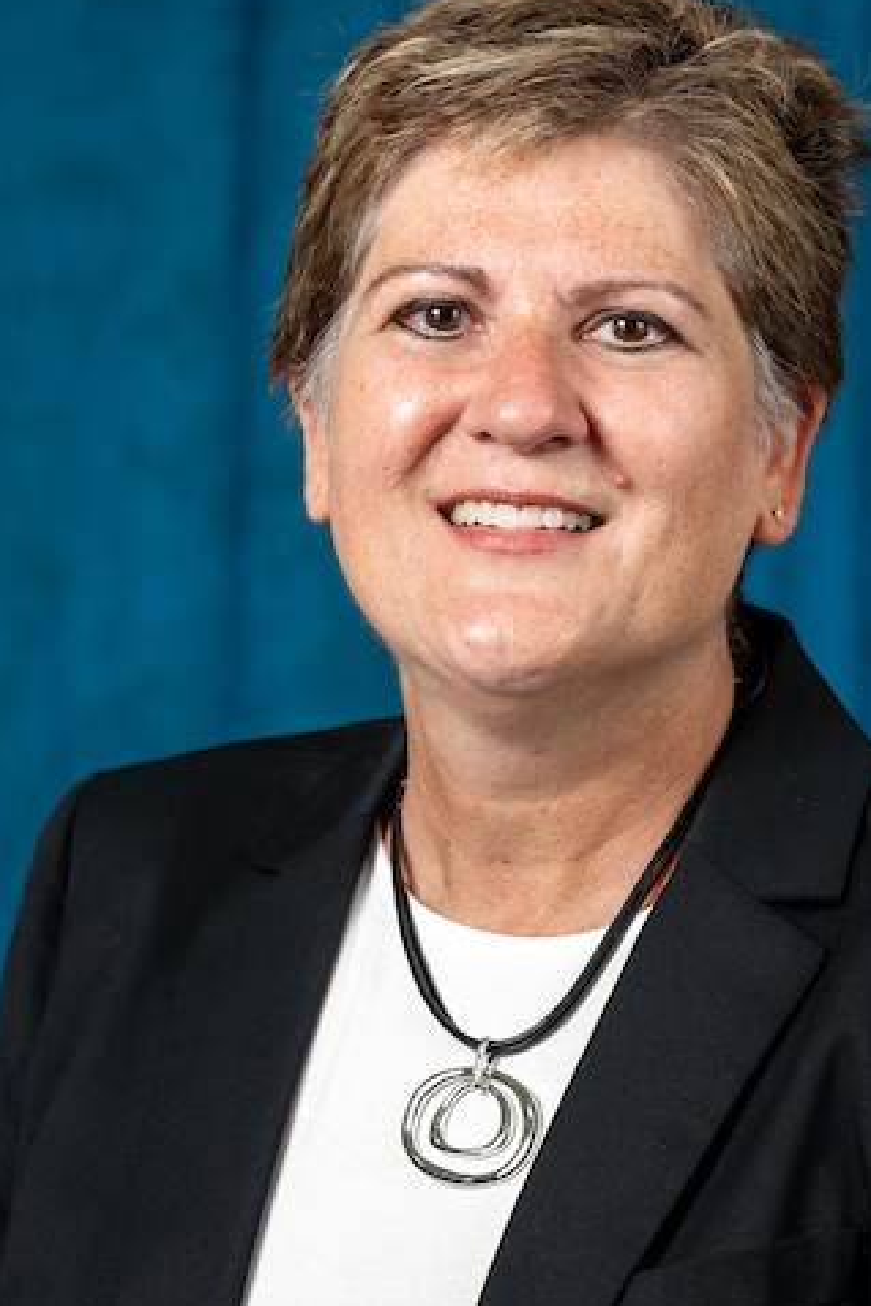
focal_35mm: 216
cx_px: 491
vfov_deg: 9.5
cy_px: 664
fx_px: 7833
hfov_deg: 6.4
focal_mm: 86
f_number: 3.5
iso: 500
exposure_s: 1/200
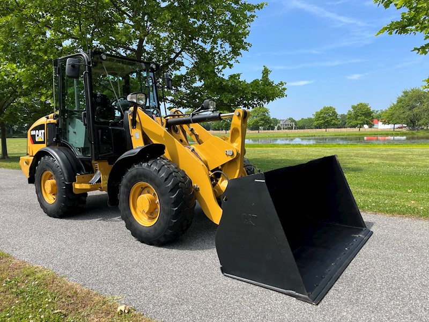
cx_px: 214
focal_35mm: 26
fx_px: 322
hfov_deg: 67.3
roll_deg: +1.4
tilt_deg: -5.9
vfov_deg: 53.1
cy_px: 161
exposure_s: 1/1832
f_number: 1.6
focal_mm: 5.1
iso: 50
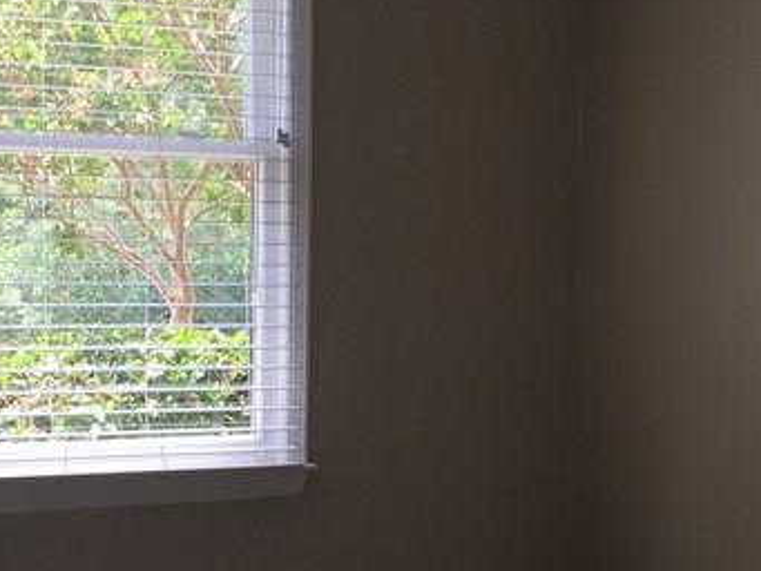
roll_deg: -0.7
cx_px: 214
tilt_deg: -3.1
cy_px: 448
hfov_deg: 22.3
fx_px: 1913
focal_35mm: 87
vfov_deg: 16.9
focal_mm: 4.15
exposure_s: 1/138
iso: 32
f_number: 2.2
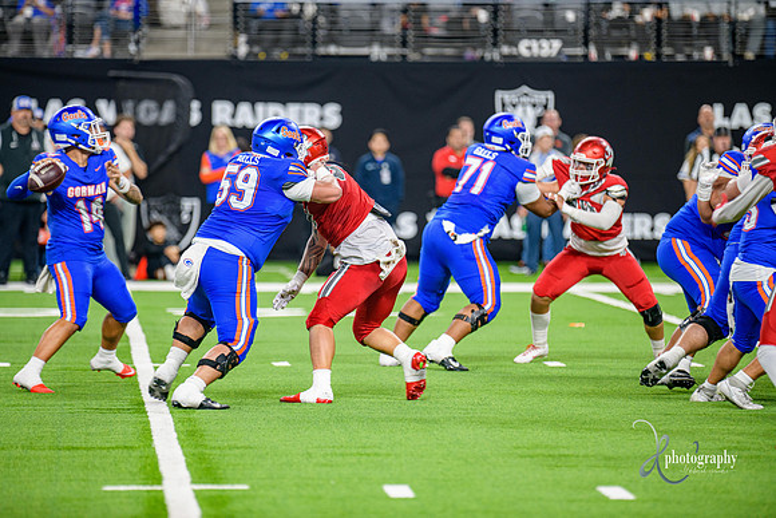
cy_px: 259
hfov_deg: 8.6
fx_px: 5174
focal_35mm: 240
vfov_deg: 5.7
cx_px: 388
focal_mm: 240
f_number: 2.8
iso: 1000
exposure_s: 1/400
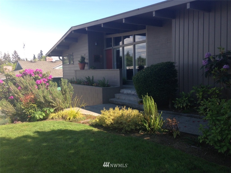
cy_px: 86
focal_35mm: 33
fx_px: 220
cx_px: 116
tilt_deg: -4.3
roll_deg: +1.7
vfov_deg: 42.9
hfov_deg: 55.4
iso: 50
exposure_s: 1/565
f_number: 2.4
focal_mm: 4.12
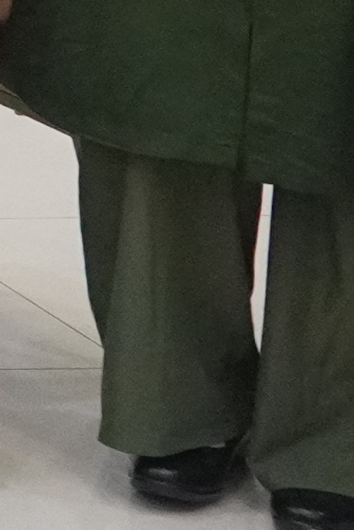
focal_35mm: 236
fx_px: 3477
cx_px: -1823
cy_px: -667
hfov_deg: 4.4
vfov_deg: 8.1
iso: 3200
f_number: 5.6
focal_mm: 18
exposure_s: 1/80
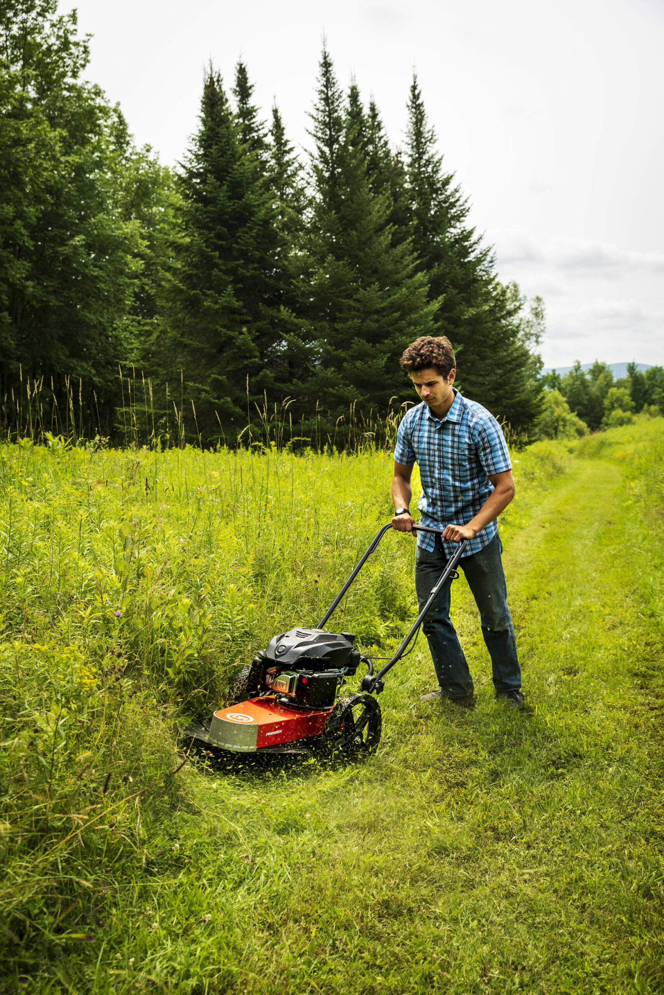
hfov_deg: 33.4
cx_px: 332
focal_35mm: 40
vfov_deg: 48.4
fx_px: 1106
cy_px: 498
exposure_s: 1/400
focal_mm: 40
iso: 100
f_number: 4.5
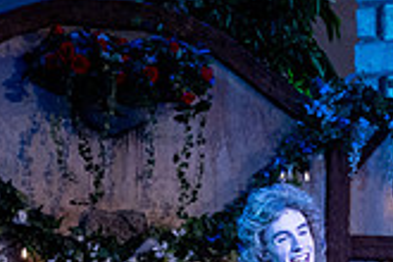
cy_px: 404
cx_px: 369
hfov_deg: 8.3
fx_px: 2685
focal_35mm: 246
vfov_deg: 5.5
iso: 1000
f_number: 5
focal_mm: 70
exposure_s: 1/160
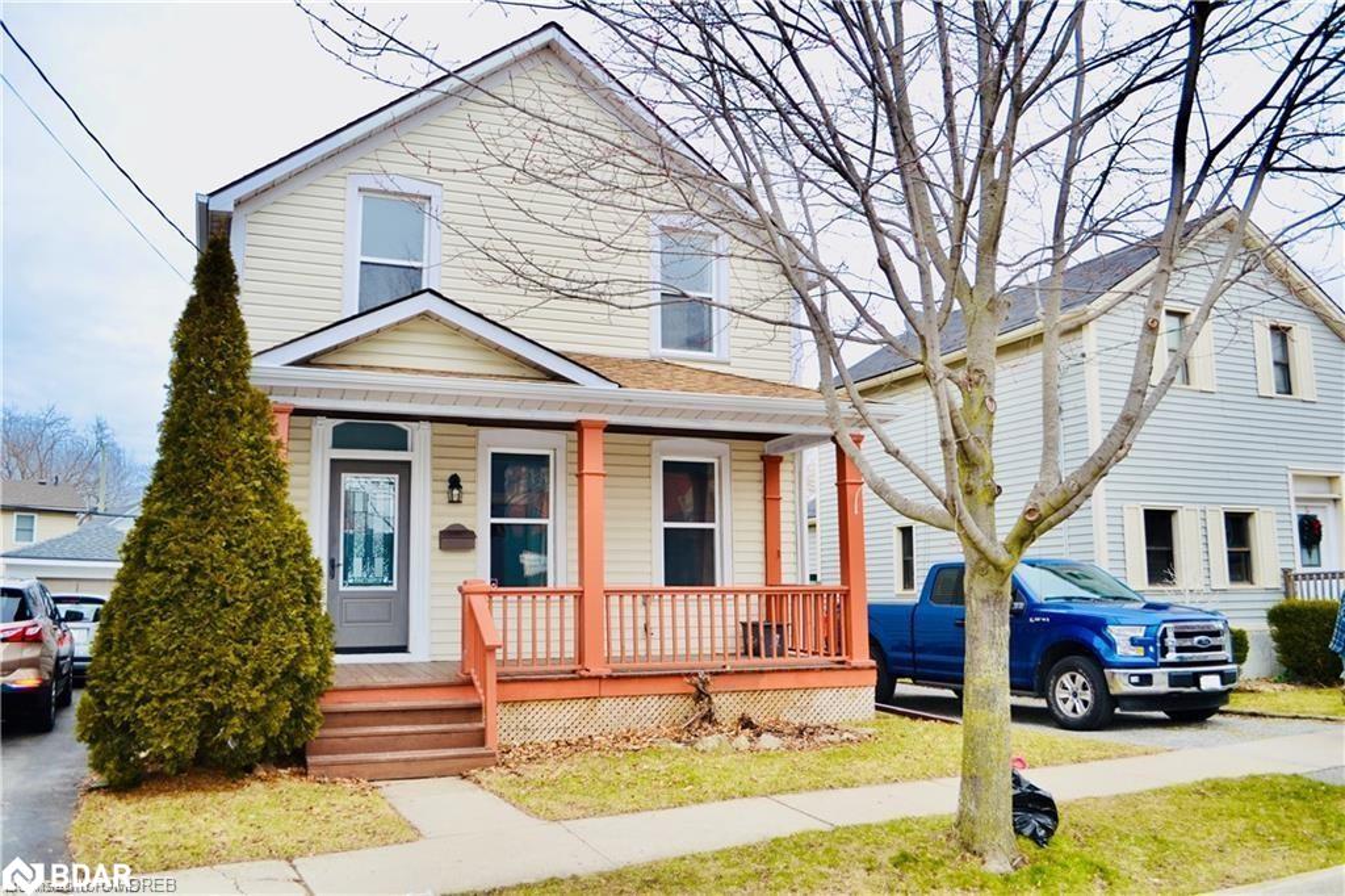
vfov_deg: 47.9
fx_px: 1008
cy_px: 448
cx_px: 672
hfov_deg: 67.4
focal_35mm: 27
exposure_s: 1/200
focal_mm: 18
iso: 100
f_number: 4
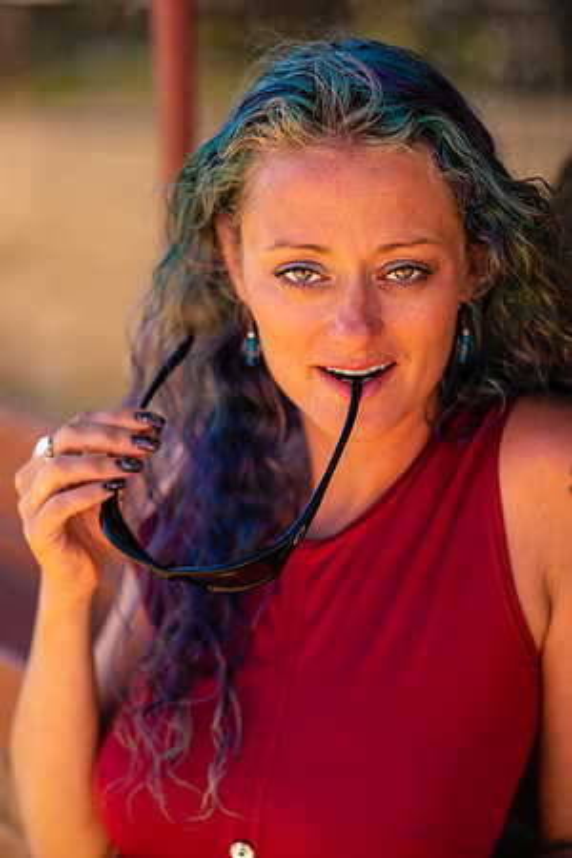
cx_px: 286
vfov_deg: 23.9
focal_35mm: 85
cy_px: 429
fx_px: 2026
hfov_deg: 16.1
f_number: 1.8
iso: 80
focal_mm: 85
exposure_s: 1/800
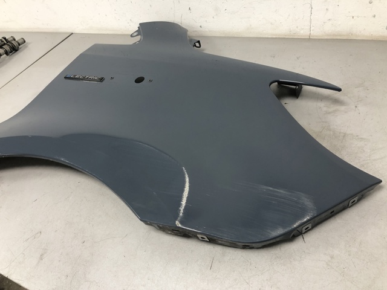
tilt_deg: -43.4
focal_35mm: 28
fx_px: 313
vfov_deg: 49.7
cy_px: 145
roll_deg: +18.3
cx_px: 194
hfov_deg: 63.4
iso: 40
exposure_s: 1/25
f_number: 1.8
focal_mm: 4
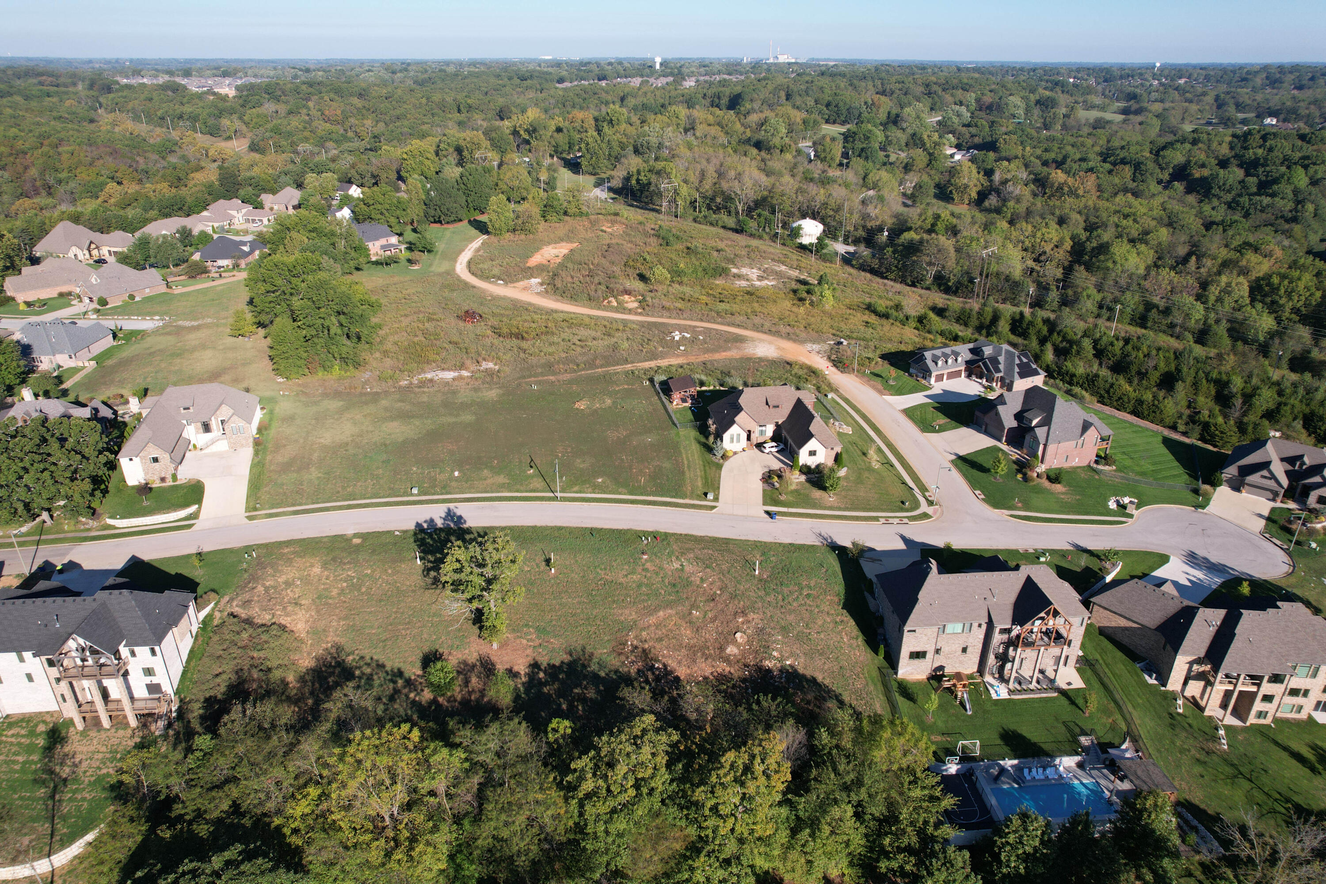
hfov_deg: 78.6
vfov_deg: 57.2
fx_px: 810
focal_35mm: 22
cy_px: 442
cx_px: 663
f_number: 2.8
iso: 120
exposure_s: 1/1500
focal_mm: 8.38
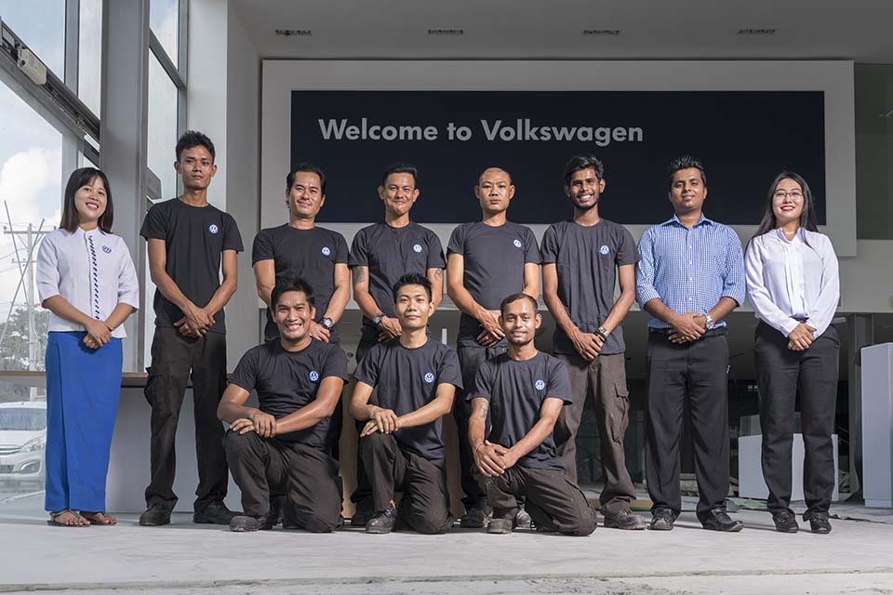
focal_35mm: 35
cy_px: 298
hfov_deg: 54.4
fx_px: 868
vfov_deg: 37.9
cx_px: 446
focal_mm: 35
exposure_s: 1/200
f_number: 9
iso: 320
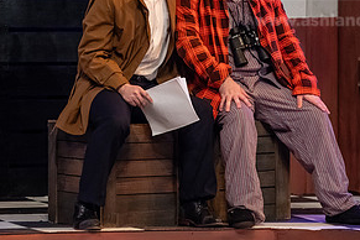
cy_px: 46
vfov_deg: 3.5
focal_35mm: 388
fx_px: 3880
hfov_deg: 5.3
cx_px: 198
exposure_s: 1/200
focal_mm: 195
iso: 4000
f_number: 3.2
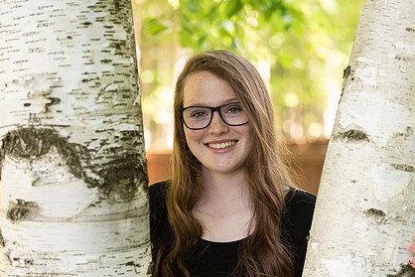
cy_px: 183
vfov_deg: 12.3
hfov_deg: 18.4
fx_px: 1280
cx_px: 230
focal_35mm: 111
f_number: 2.8
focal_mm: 80
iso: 400
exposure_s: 1/200
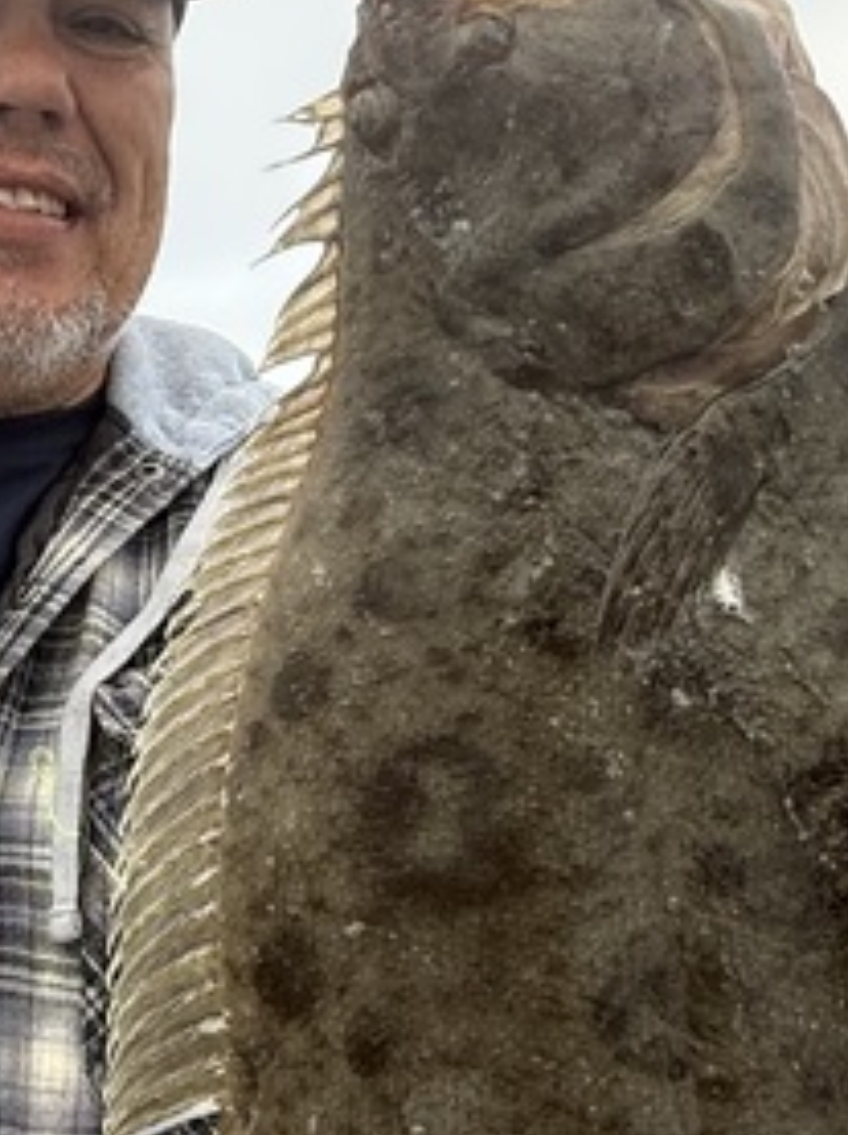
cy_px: 752
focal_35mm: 54
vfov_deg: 35.3
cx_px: 25
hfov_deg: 25.8
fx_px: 1768
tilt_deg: +0.0
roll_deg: +0.2
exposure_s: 1/171
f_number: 2.2
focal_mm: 2.22
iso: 64
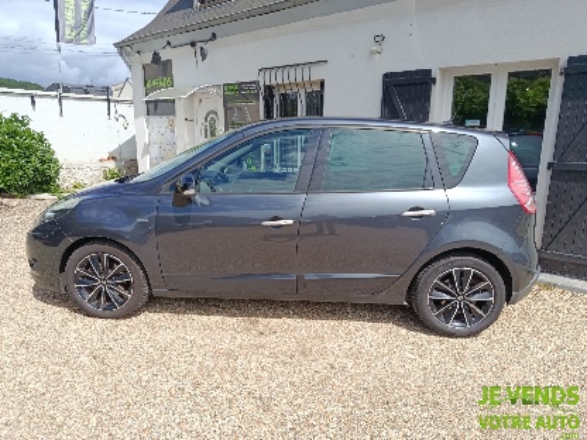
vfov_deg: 56.8
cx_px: 294
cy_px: 220
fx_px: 407
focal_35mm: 24
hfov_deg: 71.6
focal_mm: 5.24
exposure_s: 1/486
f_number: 1.7
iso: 50
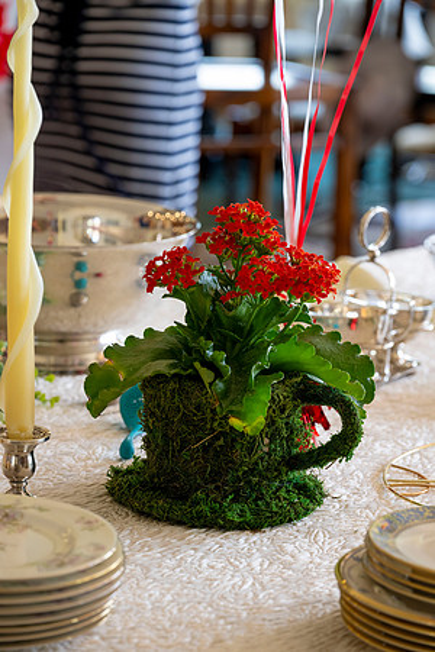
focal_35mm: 120
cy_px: 326
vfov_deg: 17.1
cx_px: 218
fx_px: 2175
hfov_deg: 11.4
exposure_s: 1/100
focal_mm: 120
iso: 800
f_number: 5.6
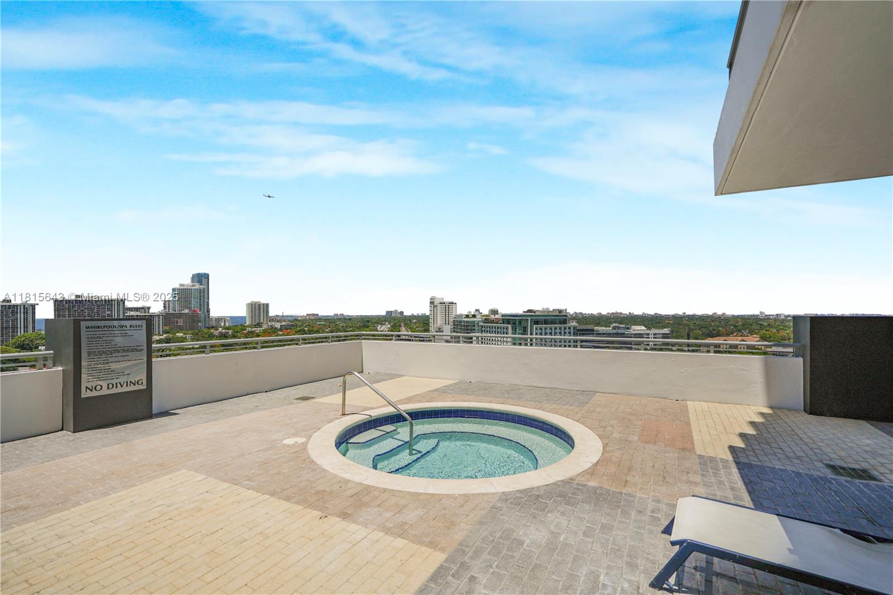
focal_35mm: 16
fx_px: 397
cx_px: 446
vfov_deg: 73.7
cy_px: 298
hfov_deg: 96.7
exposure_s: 1/4000
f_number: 5
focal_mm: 16
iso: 125
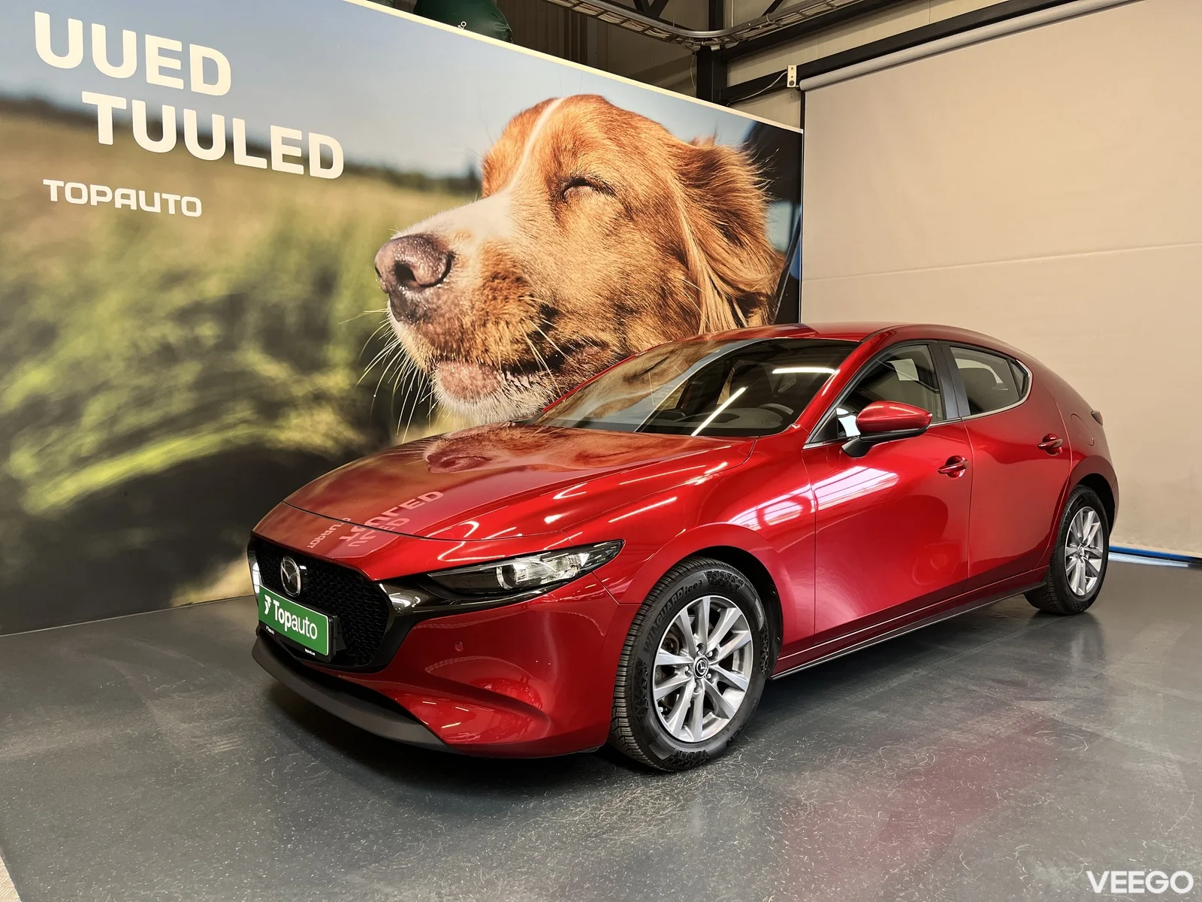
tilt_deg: -5.4
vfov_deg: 53.1
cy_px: 451
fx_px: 903
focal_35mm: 26
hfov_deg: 67.3
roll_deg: +0.9
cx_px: 601
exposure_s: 1/110
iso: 125
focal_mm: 5.1
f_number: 1.6
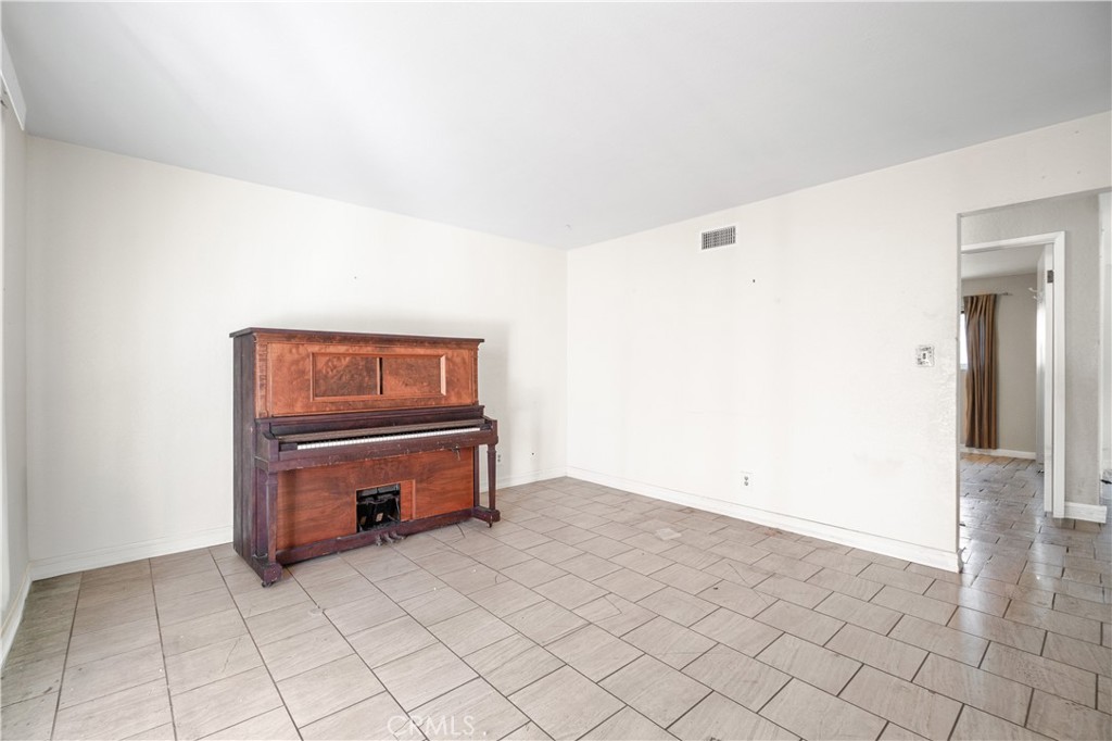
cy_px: 370
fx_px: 463
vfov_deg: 77.3
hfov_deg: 100.4
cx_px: 556
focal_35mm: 15
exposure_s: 1/5
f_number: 7.1
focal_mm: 10
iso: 320
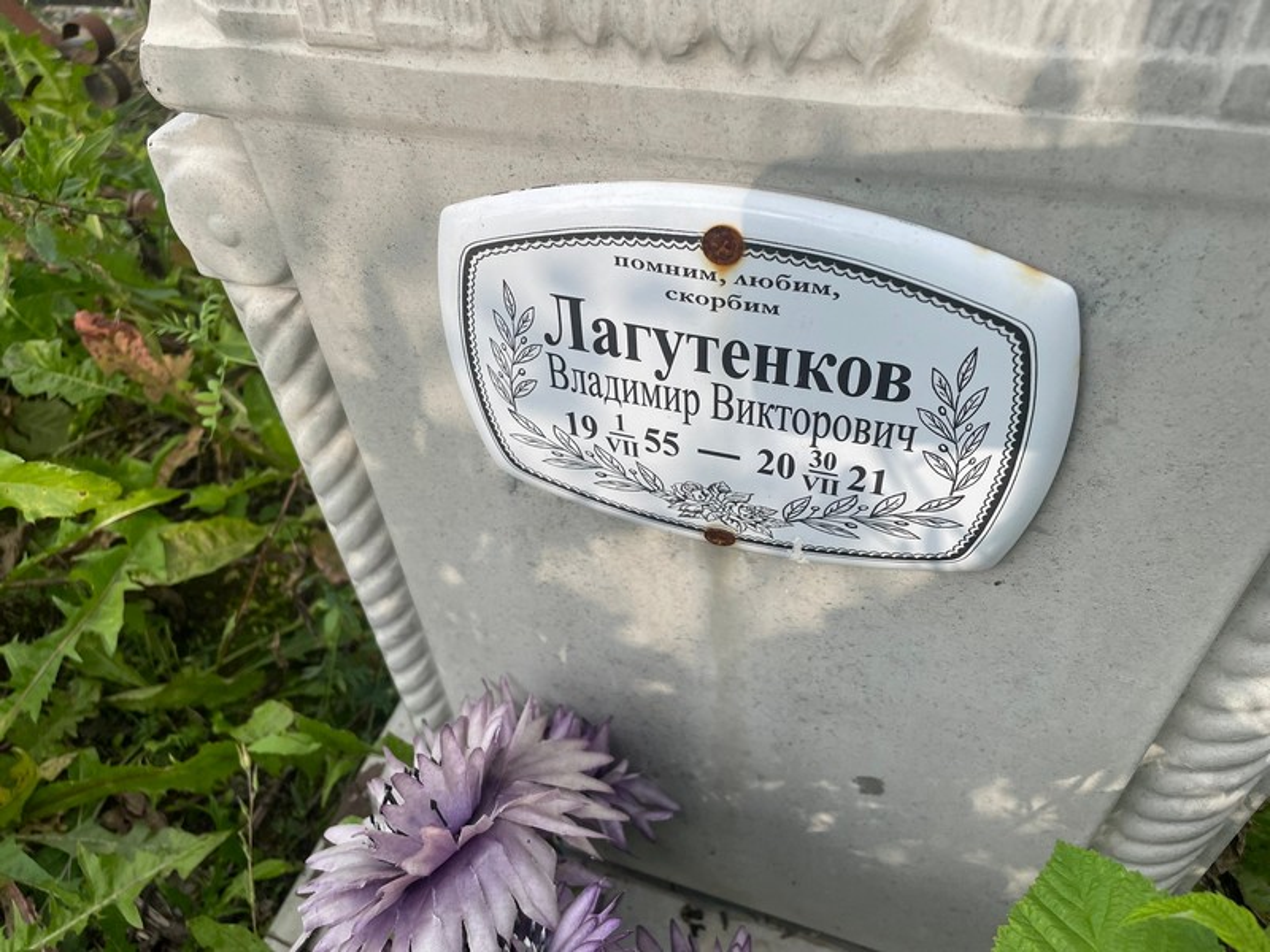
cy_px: 476
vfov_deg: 53.1
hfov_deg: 67.3
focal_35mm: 26
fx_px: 954
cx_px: 635
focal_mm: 4.2
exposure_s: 1/1276
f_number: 1.6
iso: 32
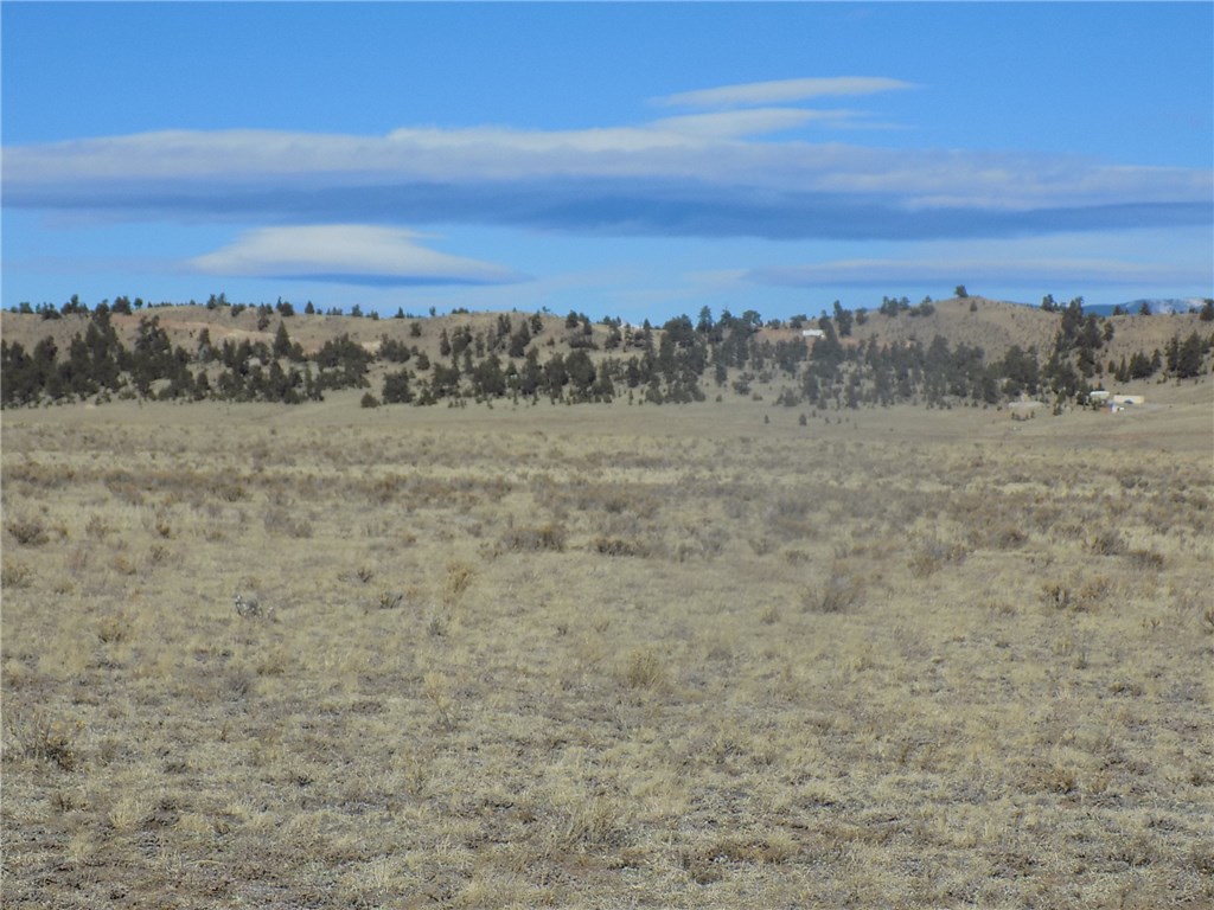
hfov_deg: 18.4
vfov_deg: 13.8
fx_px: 3753
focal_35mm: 107
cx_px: 607
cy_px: 455
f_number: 4.7
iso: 80
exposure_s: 1/1000
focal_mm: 19.1
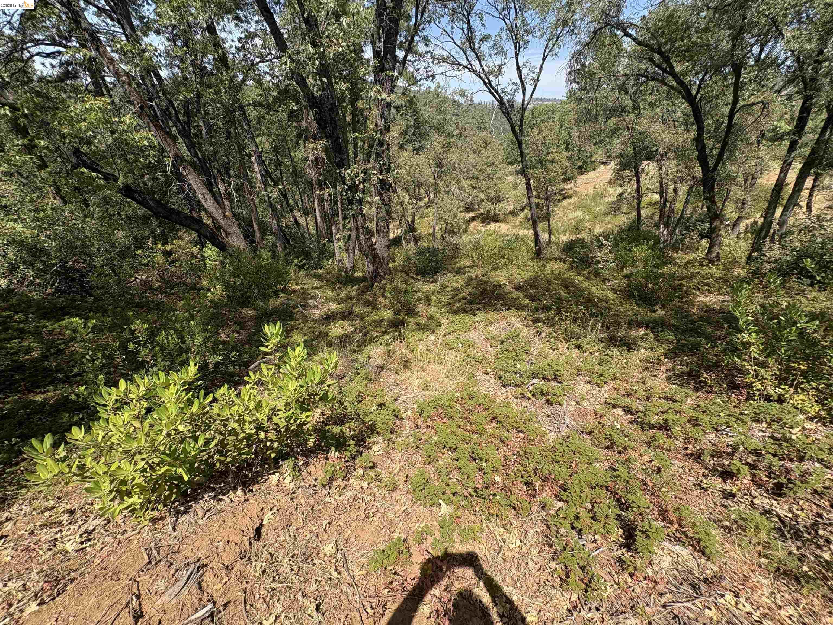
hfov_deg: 102.1
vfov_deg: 85.7
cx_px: 416
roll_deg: -2.5
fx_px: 337
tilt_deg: -33.0
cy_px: 312
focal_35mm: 14
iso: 40
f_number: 2.2
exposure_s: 1/932
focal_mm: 2.22
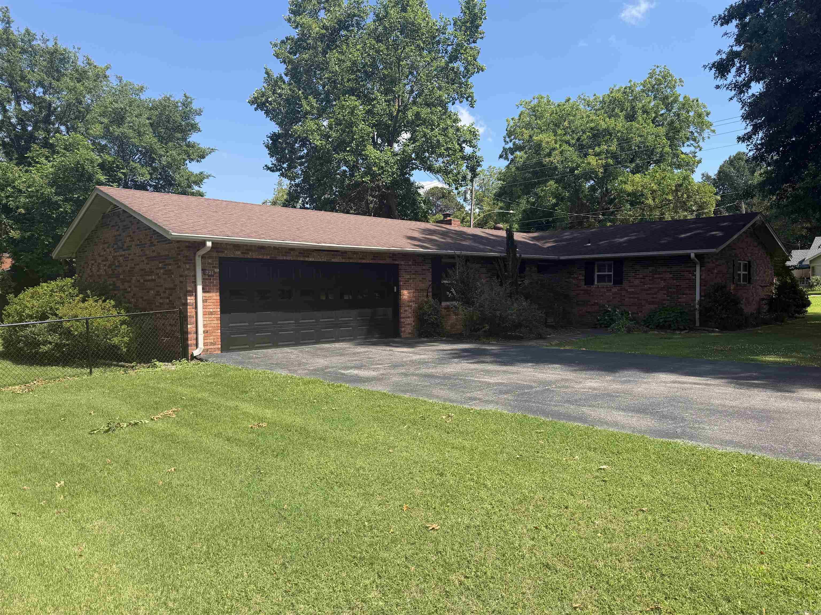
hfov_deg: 71.6
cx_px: 410
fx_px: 569
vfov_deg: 56.8
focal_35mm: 24
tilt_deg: -1.9
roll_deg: -0.3
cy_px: 308
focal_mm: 6.76
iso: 80
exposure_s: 1/2611
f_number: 1.78
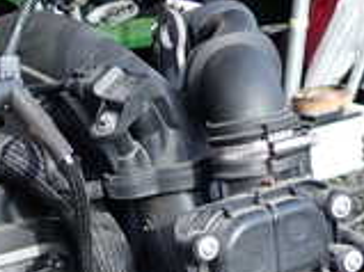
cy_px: 473
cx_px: -114
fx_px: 1187
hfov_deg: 16.4
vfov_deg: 12.1
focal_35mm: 113
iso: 100
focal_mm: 5.4
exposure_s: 1/200
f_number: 2.3
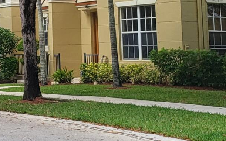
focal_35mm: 125
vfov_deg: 10.3
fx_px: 770
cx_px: -149
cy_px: -39
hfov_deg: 15.0
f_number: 1.8
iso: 40
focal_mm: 5
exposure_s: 1/1951
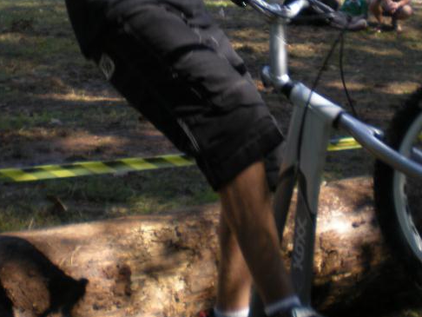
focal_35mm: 80
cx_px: 214
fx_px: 976
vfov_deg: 18.1
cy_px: 10
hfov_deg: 24.4
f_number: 3.1
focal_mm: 6.3
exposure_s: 1/185
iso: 64
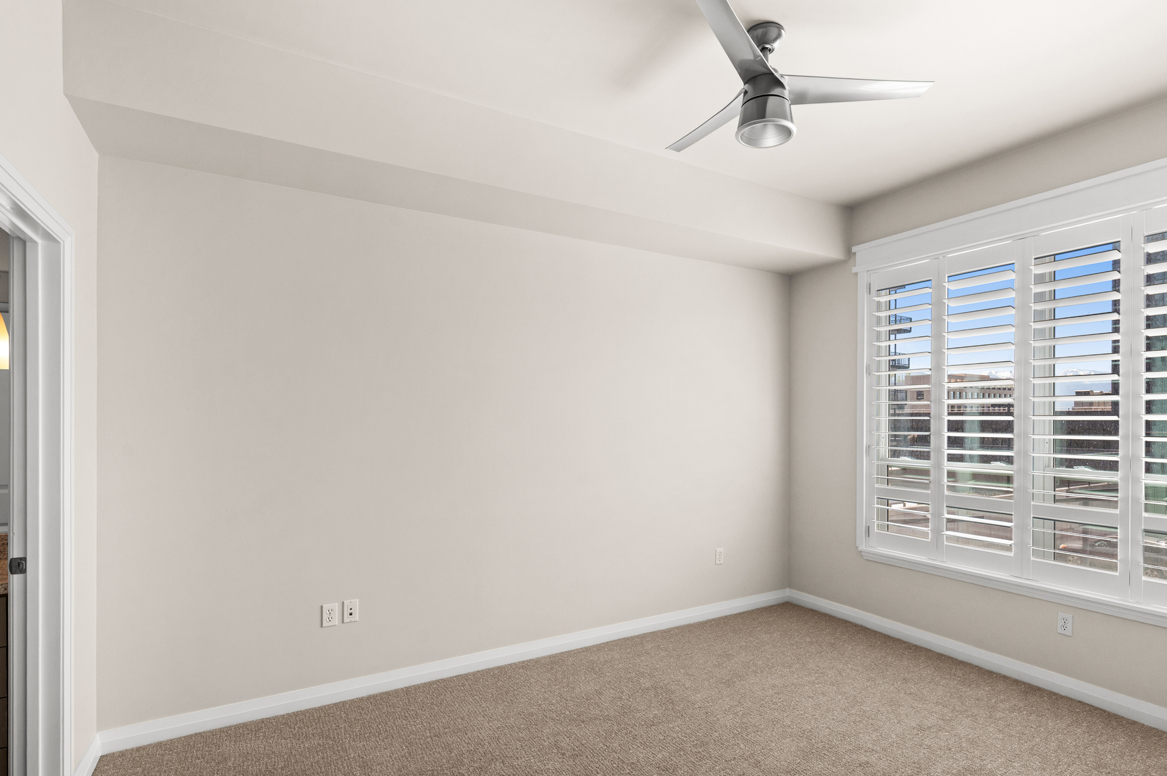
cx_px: 647
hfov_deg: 86.6
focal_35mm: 19
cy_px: 409
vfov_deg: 64.4
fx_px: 615
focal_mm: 16
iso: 500
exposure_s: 1/25
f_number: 7.1
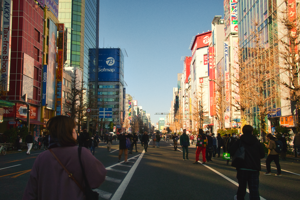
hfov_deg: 53.1
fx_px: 300
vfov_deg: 36.9
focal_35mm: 36
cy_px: 100
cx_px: 150
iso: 200
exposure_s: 1/2000
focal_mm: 24
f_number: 2.8
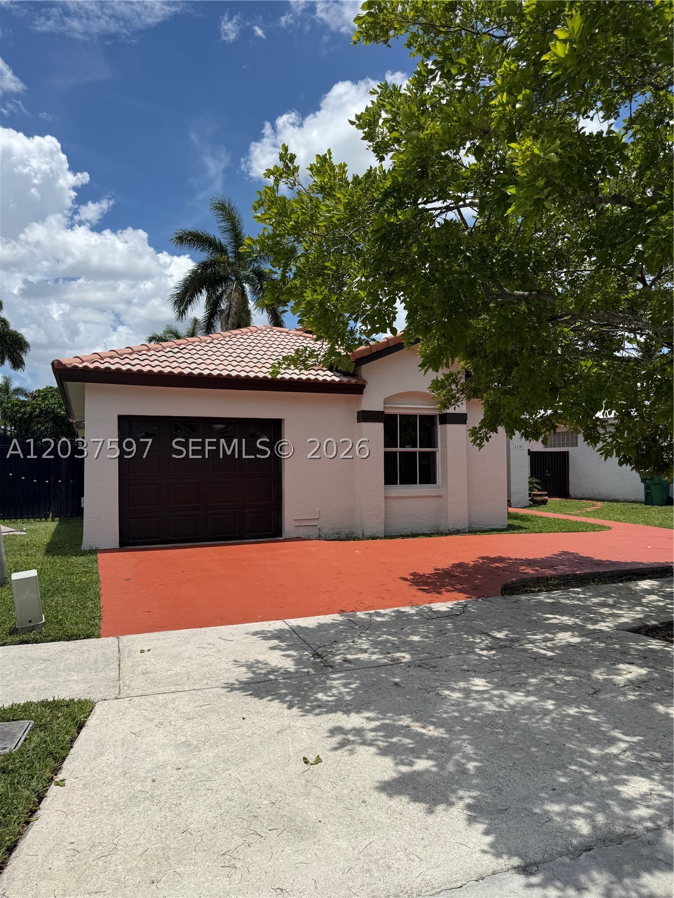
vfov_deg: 71.6
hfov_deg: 56.8
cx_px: 337
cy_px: 449
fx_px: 623
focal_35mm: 24
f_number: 1.78
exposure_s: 1/8130
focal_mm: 6.76
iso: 80
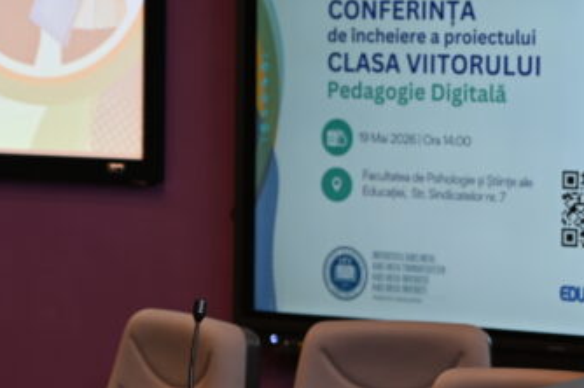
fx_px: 2609
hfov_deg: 12.6
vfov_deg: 8.5
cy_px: 137
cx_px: 572
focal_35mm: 161
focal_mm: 70
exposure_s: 1/160
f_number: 2.8
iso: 400
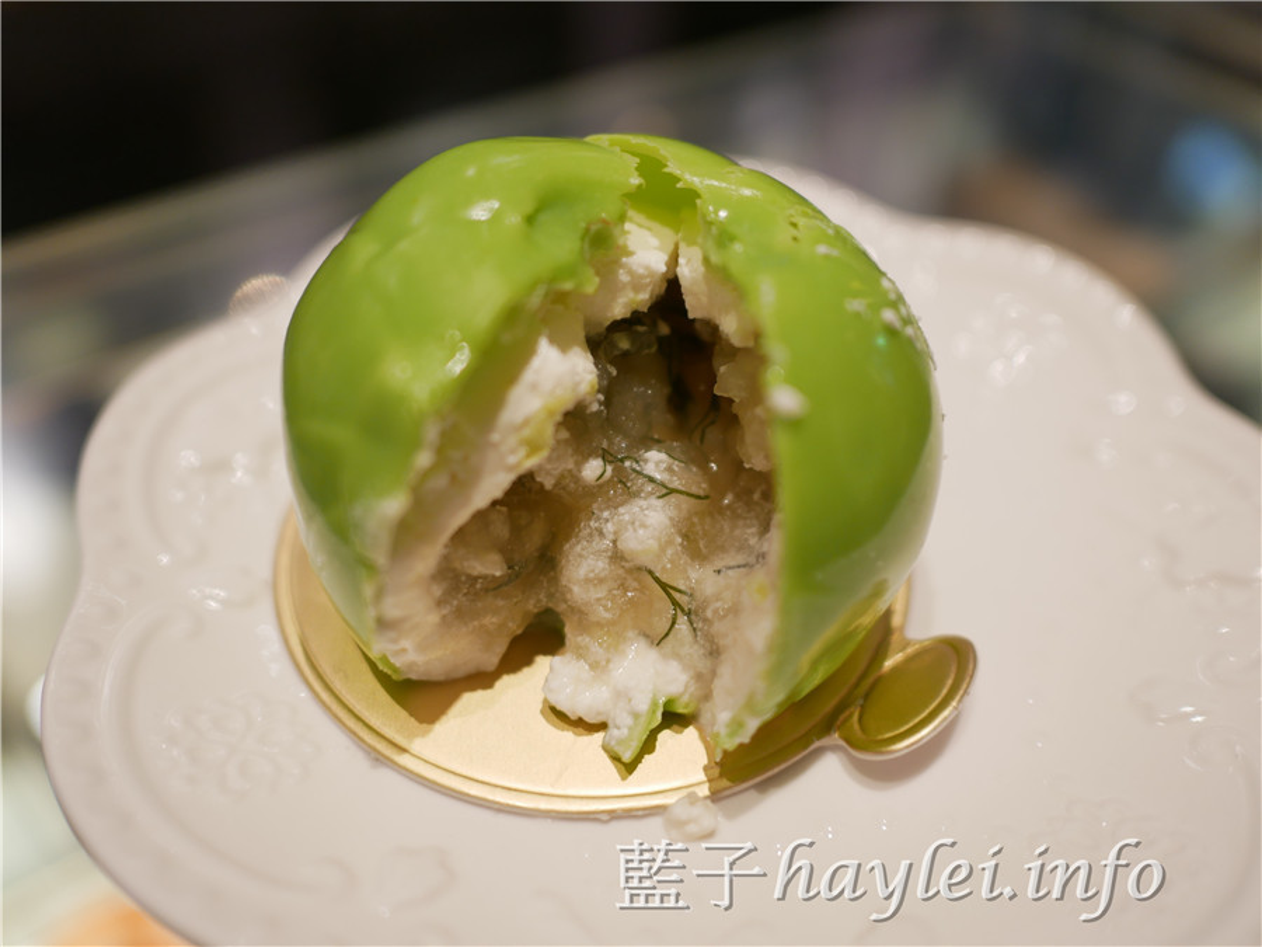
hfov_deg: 60.0
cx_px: 631
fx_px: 1094
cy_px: 474
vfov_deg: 46.8
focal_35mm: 30
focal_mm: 15
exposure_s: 1/100
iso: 200
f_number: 1.7
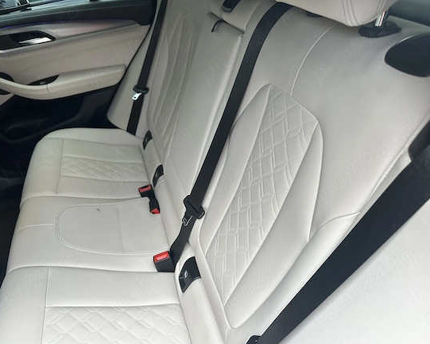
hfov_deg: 65.9
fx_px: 331
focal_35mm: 26
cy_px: 174
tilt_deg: -35.3
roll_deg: +7.9
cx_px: 196
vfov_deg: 54.9
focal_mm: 6.86
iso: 100
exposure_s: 1/121
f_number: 1.78
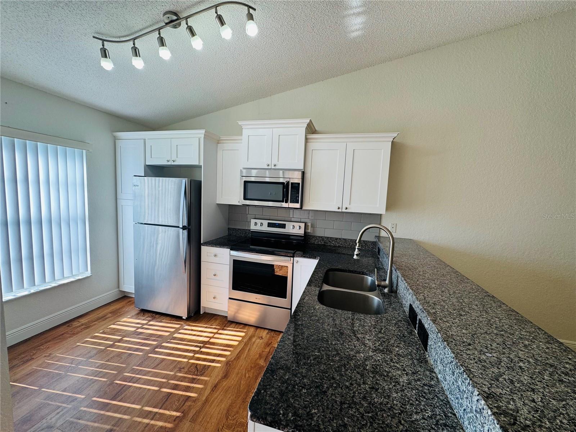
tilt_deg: -7.0
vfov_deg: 85.7
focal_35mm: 14
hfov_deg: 102.1
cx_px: 288
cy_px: 216
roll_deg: -2.9
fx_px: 233
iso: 50
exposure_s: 1/120
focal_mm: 2.22
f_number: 2.2
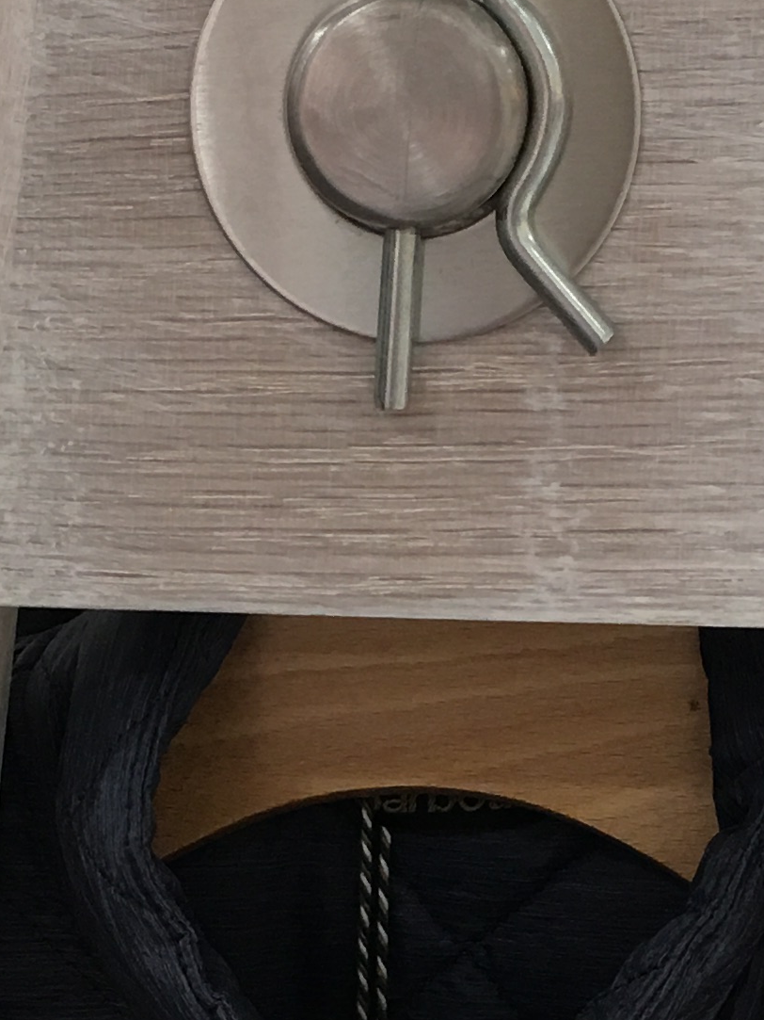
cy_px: 672
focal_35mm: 108
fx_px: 3179
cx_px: 450
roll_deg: -0.2
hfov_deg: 13.7
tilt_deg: -12.5
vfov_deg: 18.2
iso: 40
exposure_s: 1/17
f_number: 2.2
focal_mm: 4.15
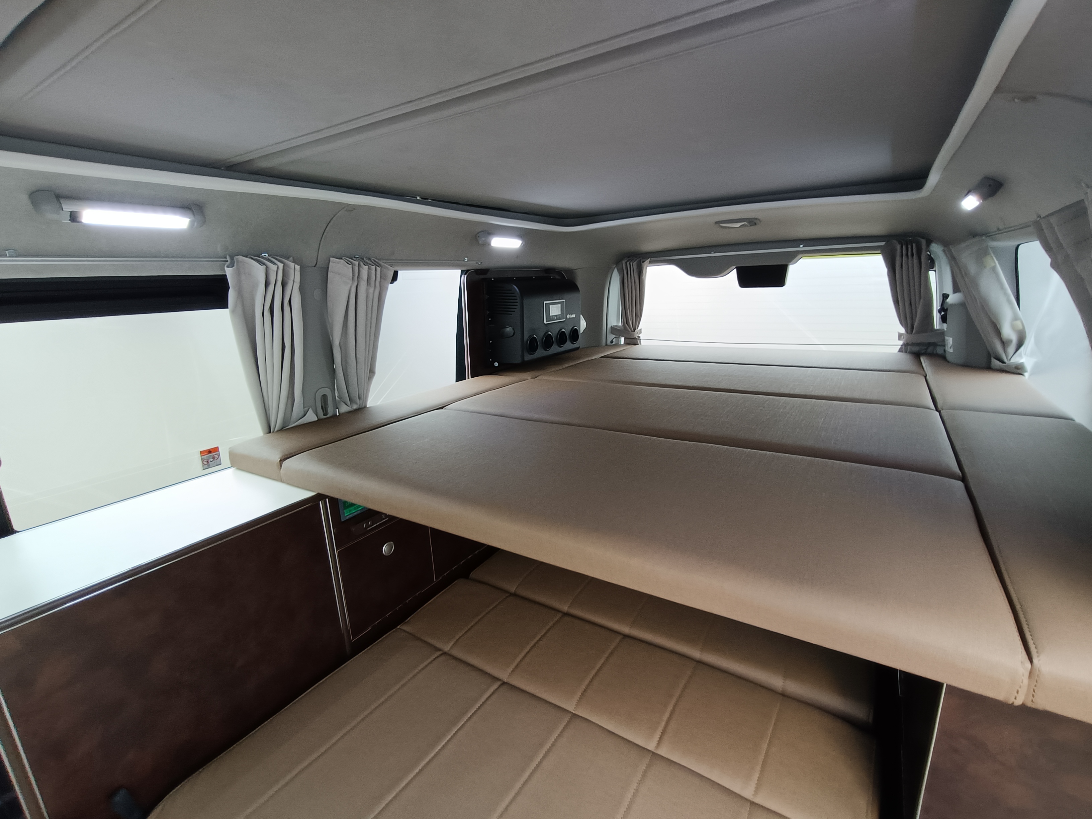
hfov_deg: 94.5
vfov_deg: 78.1
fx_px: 505
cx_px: 546
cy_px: 410
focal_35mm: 16
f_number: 2.2
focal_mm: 1.68
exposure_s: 1/50
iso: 320
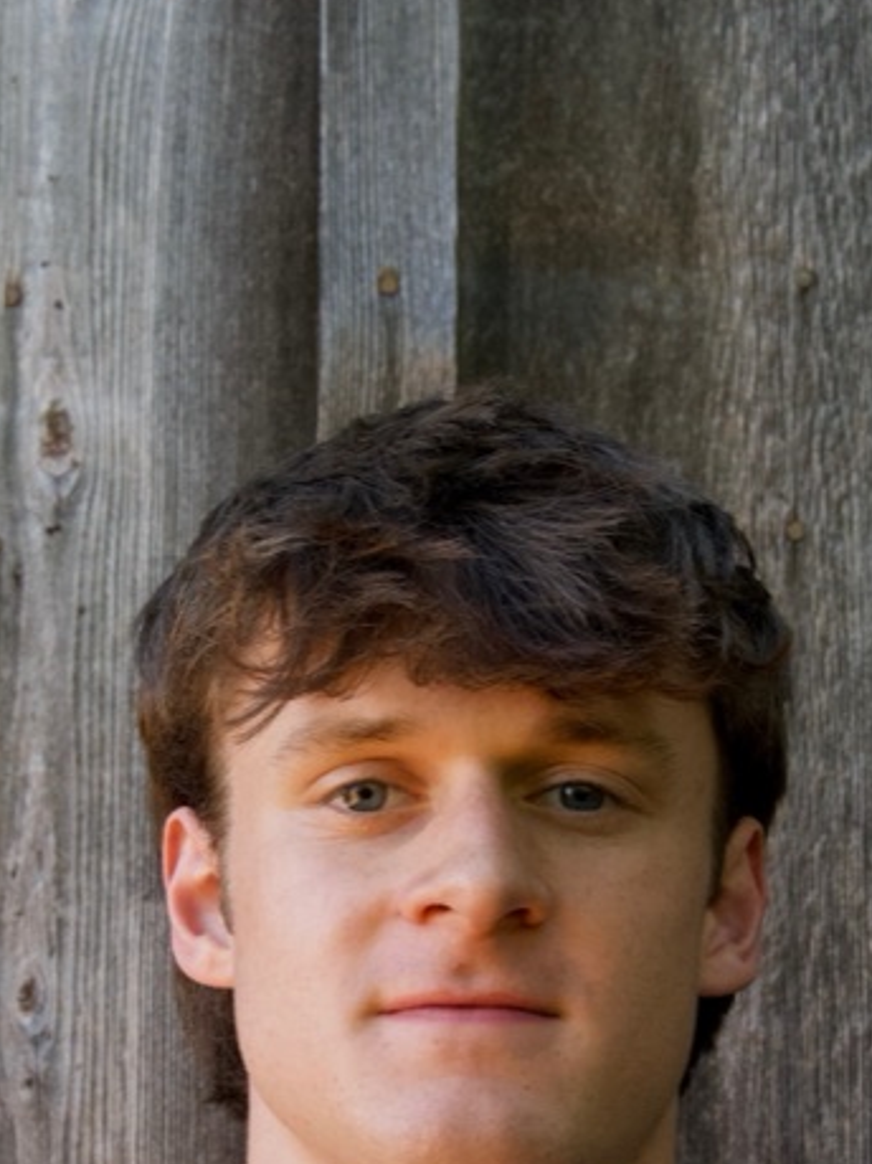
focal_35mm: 113
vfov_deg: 17.1
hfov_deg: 13.1
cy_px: 1088
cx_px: 471
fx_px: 3797
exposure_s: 1/320
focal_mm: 36
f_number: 5.6
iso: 800
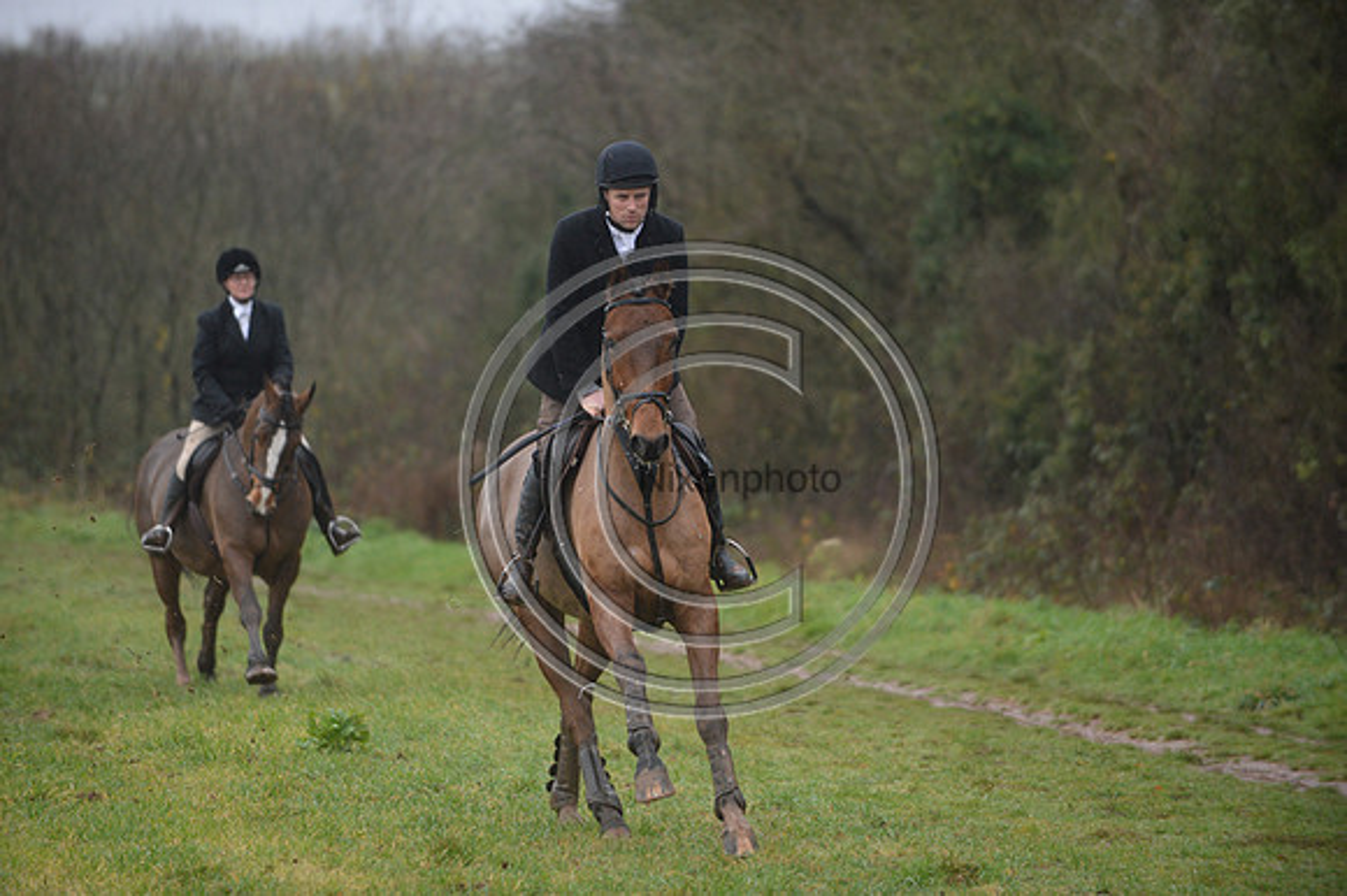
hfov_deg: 10.3
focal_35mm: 200
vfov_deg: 6.9
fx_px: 7479
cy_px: 448
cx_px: 674
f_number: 2.8
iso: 1600
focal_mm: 200
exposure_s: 1/800
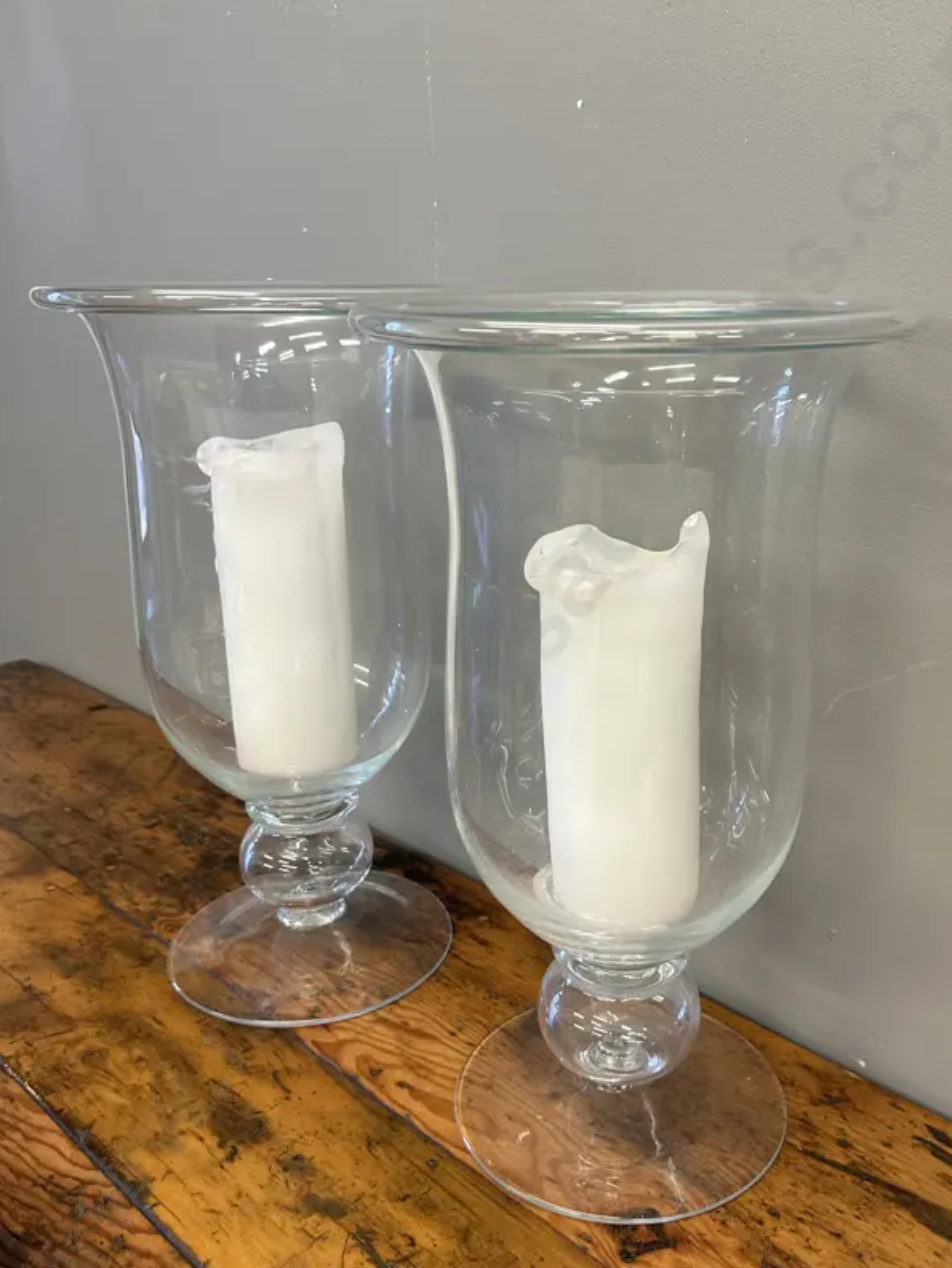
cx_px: 526
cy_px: 648
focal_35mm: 31
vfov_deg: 58.3
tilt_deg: -16.9
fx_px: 1136
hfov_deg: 45.4
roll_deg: +0.3
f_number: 1.78
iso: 200
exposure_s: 1/100
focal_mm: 6.86
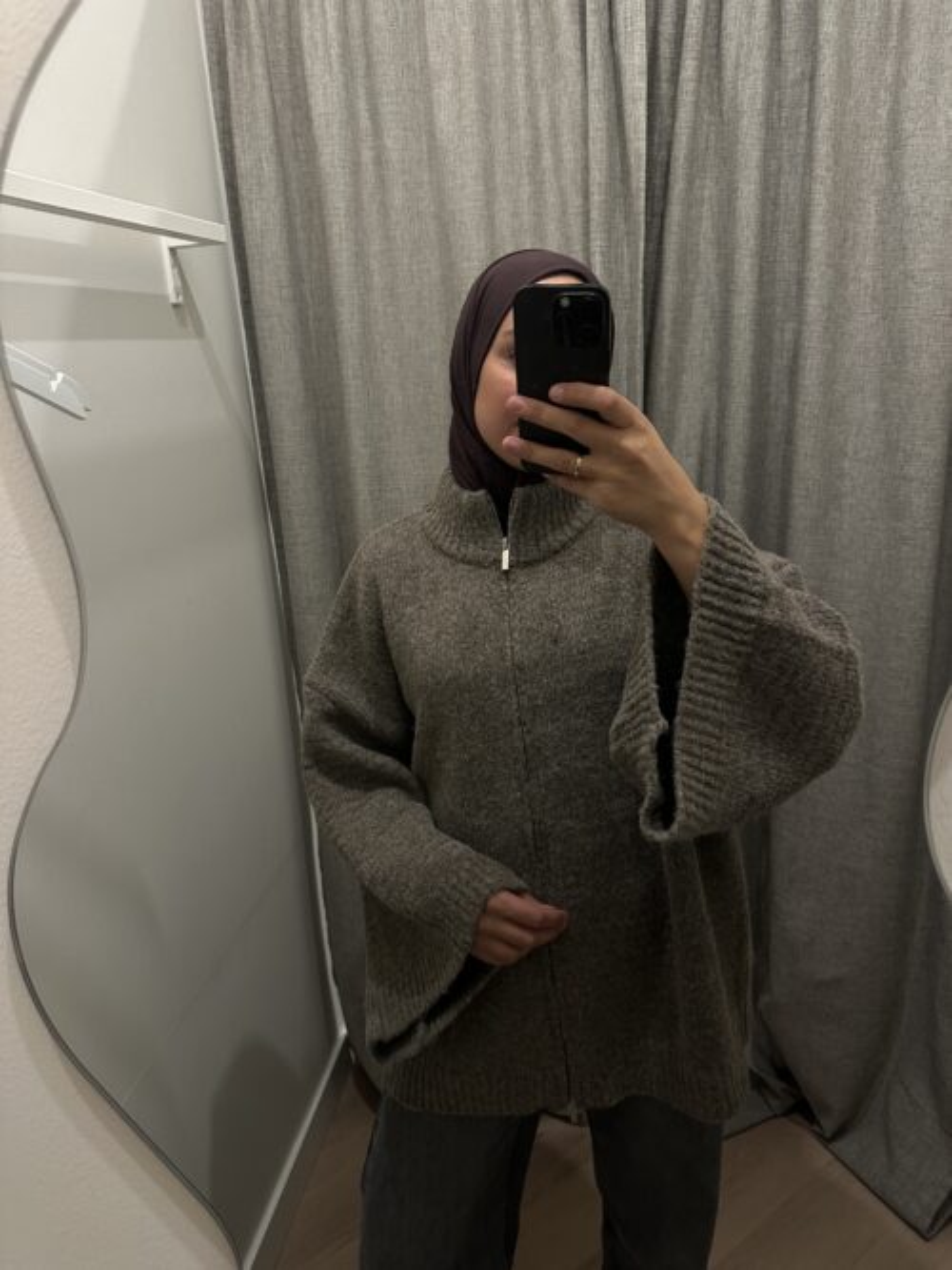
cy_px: 635
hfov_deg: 56.8
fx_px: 880
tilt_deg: -17.5
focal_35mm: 24
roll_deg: +2.2
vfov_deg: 71.6
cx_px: 476
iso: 400
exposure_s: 1/60
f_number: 1.78
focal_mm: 6.86
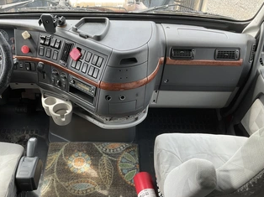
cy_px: 113
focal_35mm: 37
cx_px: 102
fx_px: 282
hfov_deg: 49.8
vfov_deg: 38.5
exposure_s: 1/122
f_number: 1.8
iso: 32
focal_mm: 3
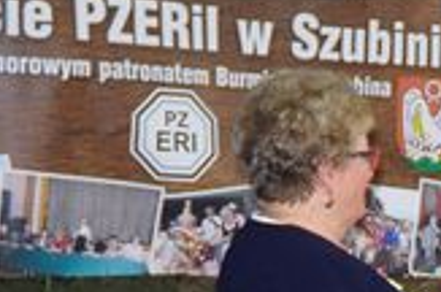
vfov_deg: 7.7
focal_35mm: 172
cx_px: 974
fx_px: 2103
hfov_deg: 10.6
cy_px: 485
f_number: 3.5
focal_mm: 22
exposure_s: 1/60
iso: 500
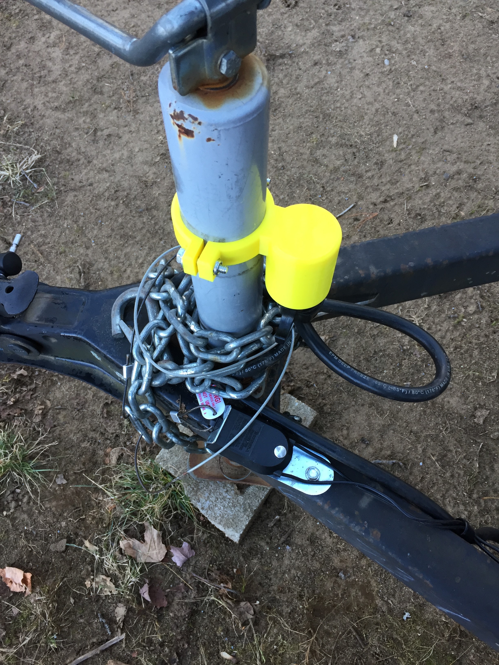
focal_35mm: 29
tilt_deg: -64.4
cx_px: 250
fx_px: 557
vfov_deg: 61.7
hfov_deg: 48.2
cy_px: 332
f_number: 2.2
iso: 32
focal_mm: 4.15
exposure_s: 1/40
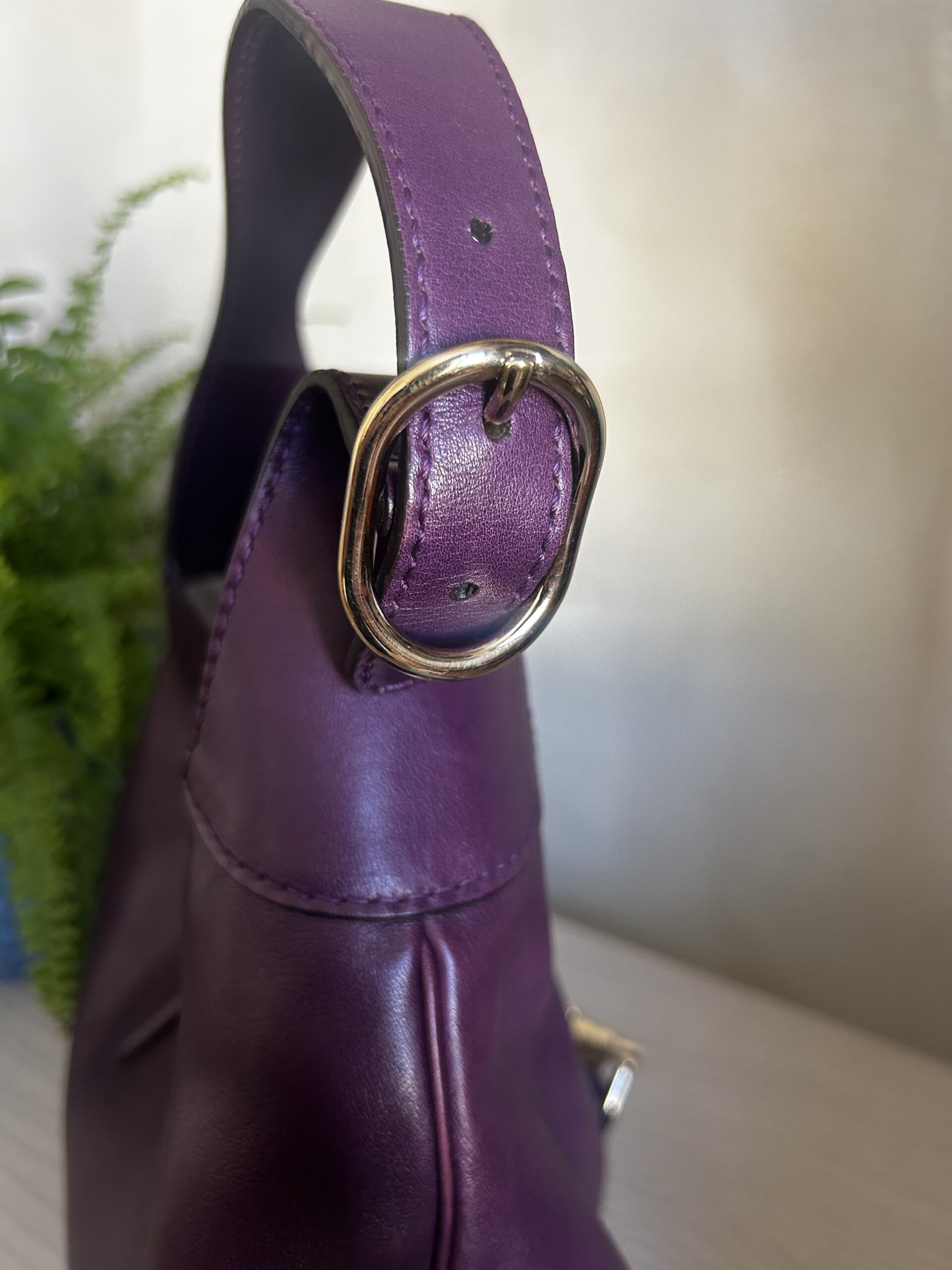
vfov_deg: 67.3
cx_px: 476
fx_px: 953
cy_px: 635
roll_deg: +0.7
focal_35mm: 26
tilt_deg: -19.6
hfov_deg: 53.1
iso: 200
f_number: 1.5
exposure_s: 1/60
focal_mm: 5.7
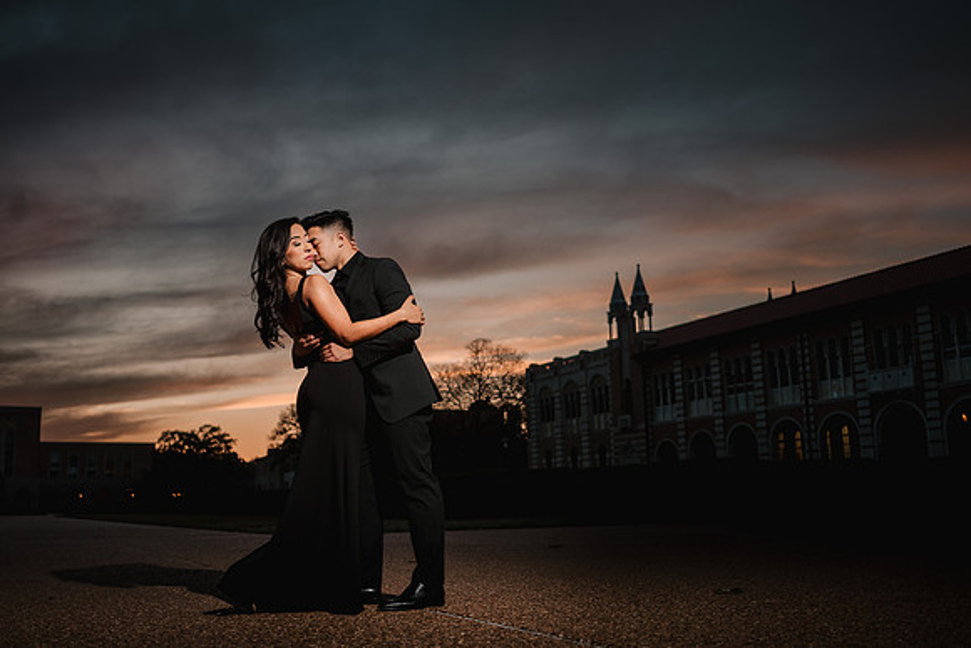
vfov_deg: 37.9
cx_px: 486
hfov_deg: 54.4
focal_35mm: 35
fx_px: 944
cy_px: 324
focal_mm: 35
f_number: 2.8
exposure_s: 1/250
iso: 100
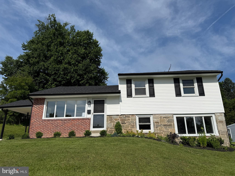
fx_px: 163
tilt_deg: +18.2
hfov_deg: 71.6
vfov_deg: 56.8
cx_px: 118
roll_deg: +0.7
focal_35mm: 24
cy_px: 88
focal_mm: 6.76
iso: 80
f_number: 1.78
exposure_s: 1/9091
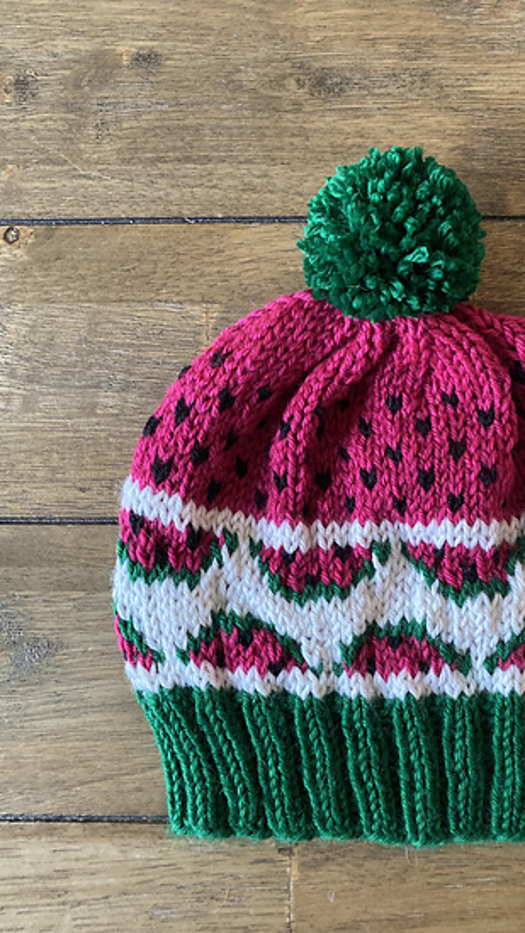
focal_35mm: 33
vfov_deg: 59.3
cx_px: 364
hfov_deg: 35.2
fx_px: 816
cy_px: 530
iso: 400
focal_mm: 4.25
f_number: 1.8
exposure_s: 1/40
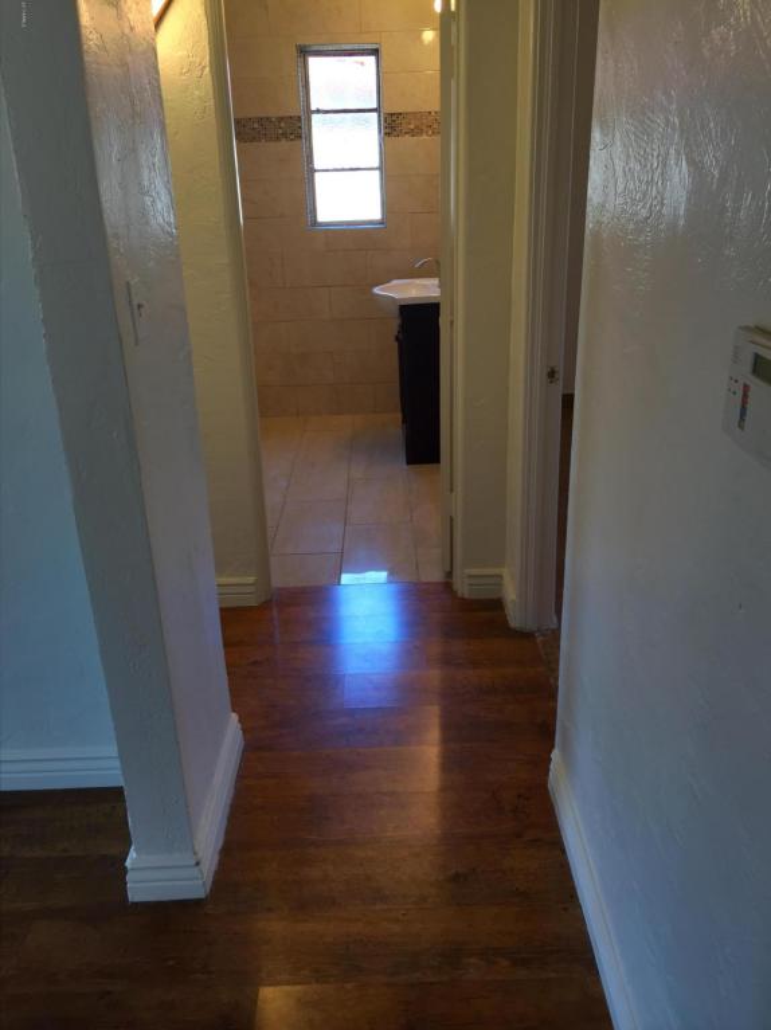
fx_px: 862
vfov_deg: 61.7
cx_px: 386
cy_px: 515
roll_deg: +1.6
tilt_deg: -20.0
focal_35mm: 29
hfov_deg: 48.2
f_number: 2.2
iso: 32
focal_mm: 4.15
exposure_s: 1/60
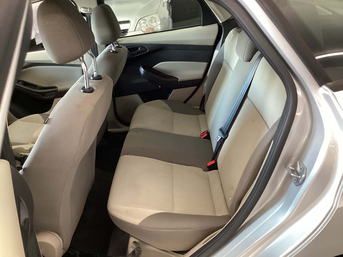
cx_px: 172
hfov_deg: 58.4
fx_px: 307
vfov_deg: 45.4
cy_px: 128
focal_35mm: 31
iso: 320
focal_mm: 3.3
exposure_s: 1/60
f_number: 2.4
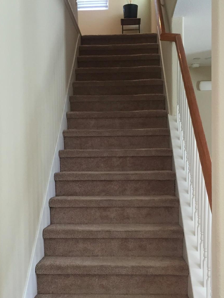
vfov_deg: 37.4
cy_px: 178
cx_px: 103
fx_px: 440
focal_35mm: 51
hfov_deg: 28.6
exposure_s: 1/30
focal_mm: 4.15
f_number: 2.2
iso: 80
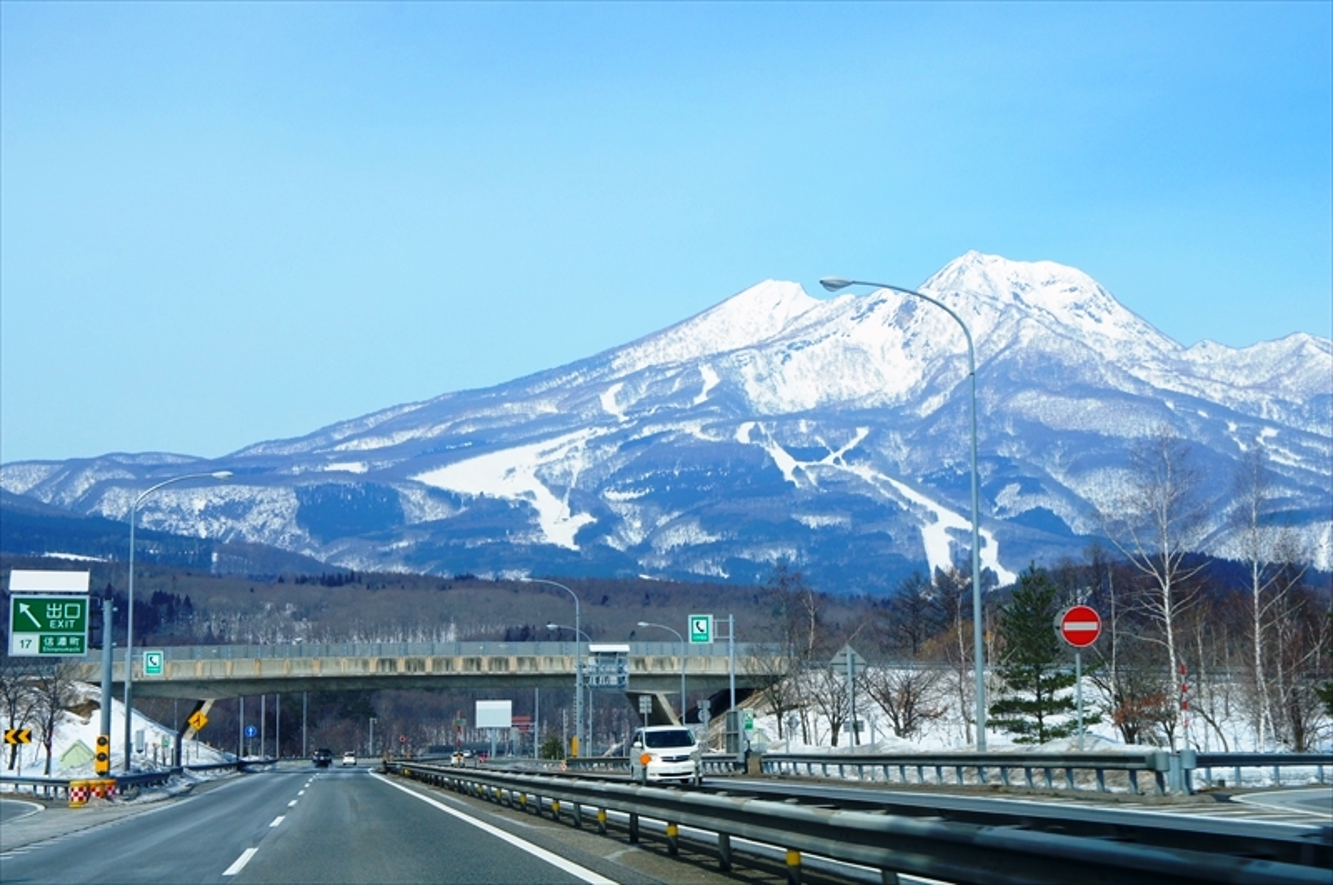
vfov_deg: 20.1
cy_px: 442
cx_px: 666
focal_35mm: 68
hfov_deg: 29.9
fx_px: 2496
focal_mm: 45
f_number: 13
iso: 200
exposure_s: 1/250
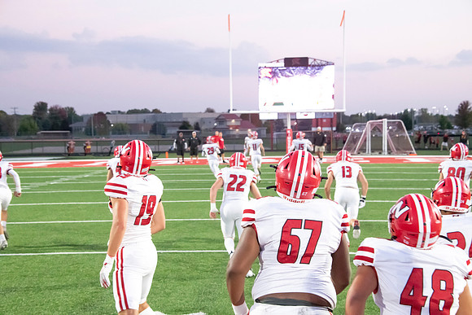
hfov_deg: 31.0
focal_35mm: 65
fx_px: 852
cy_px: 158
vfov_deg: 20.9
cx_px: 236
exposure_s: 1/250
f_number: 7.1
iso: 10000
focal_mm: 65
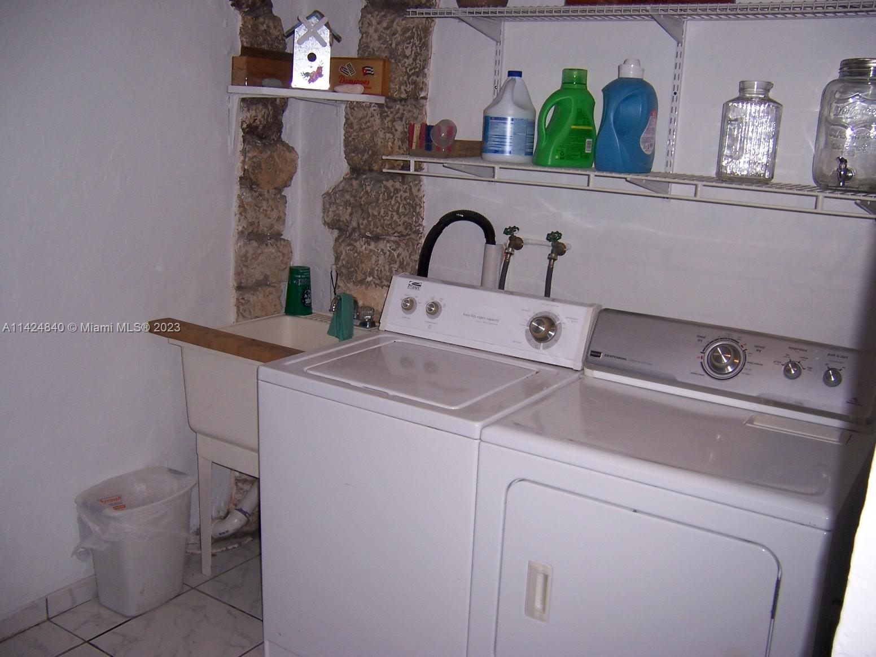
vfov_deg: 42.9
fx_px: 835
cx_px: 438
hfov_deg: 55.4
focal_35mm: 33
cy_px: 328
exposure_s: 1/60
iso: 80
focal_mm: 5.5
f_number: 2.8
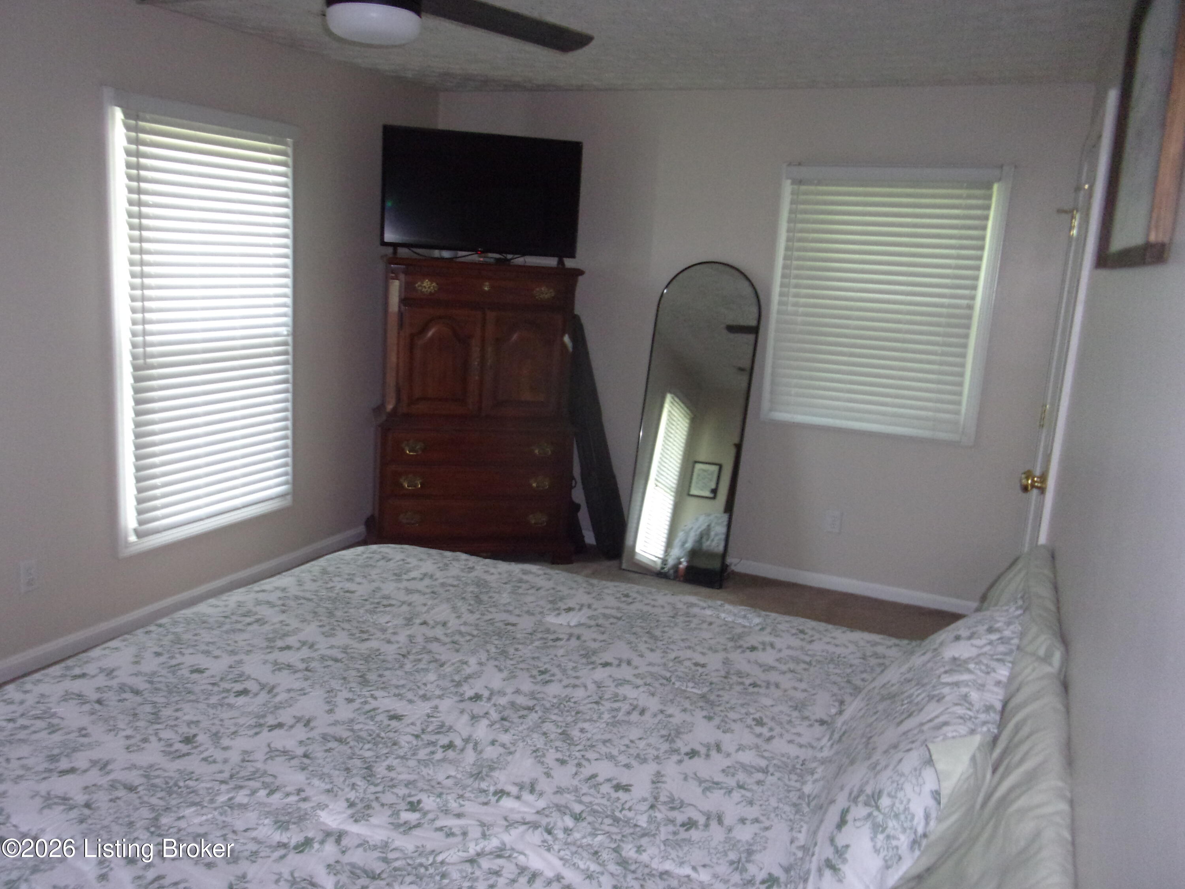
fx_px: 959
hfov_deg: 63.4
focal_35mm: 28
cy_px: 444
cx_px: 592
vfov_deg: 49.7
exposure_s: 1/34
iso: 400
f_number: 3.9
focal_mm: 5.1
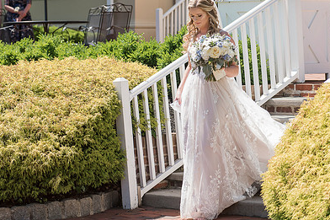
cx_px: 208
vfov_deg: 9.3
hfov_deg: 13.9
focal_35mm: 148
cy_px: 75
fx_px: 1356
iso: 400
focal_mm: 100
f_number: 4.5
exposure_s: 1/2000
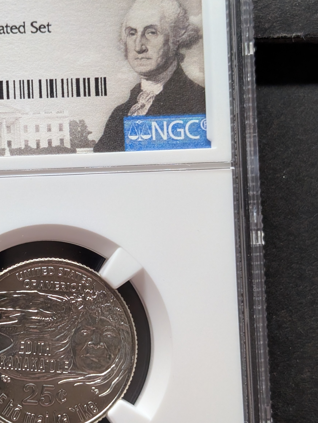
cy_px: 231
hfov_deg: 17.0
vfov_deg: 22.7
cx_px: 56
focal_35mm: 86
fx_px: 1051
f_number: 1.68
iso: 177
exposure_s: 1/140
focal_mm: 6.9
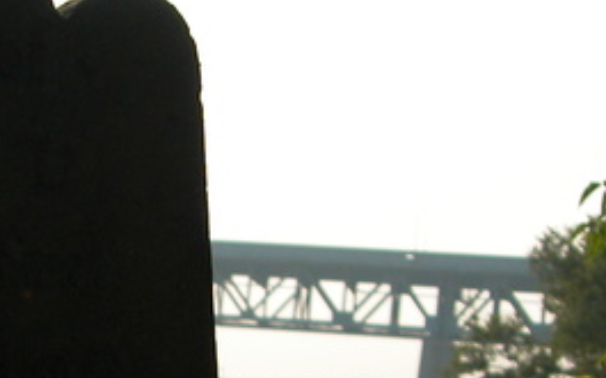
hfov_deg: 18.5
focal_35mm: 111
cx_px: 73
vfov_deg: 11.5
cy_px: 447
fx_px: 1831
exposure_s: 1/1538
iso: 100
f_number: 2.8
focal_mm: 8.9
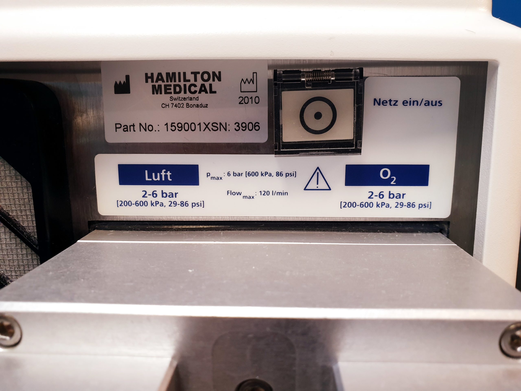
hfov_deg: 67.3
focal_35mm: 26
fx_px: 391
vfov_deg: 53.1
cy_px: 196
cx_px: 260
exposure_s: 1/50
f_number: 2.4
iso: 160
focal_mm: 4.3
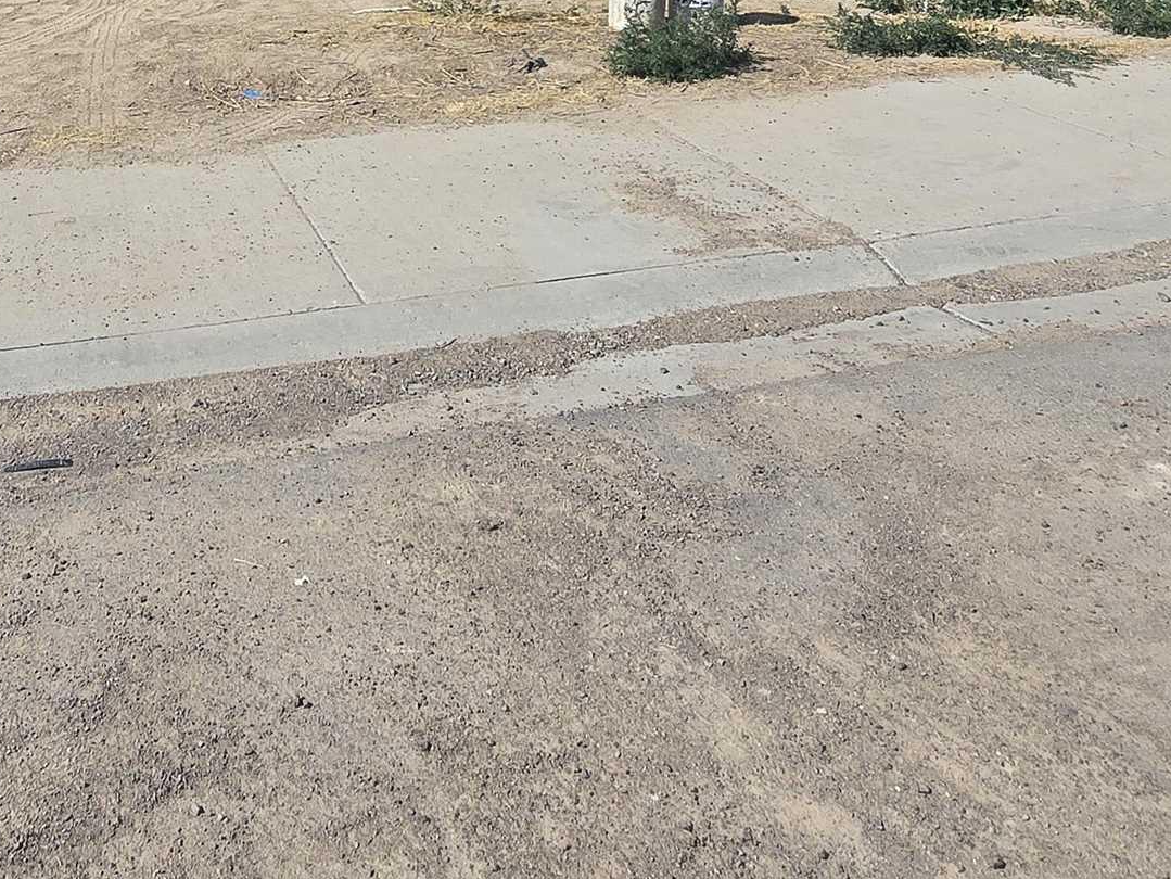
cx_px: 262
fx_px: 1252
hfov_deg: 47.8
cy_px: -213
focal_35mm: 37
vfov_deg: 31.4
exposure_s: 1/3598
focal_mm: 2.2
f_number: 2.2
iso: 50
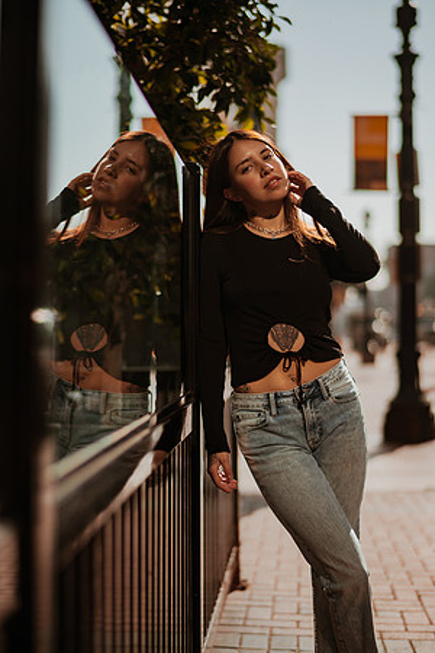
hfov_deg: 23.4
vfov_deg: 34.5
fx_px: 1051
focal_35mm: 58
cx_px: 218
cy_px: 326
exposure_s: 1/8000
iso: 50
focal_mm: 58
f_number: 1.8
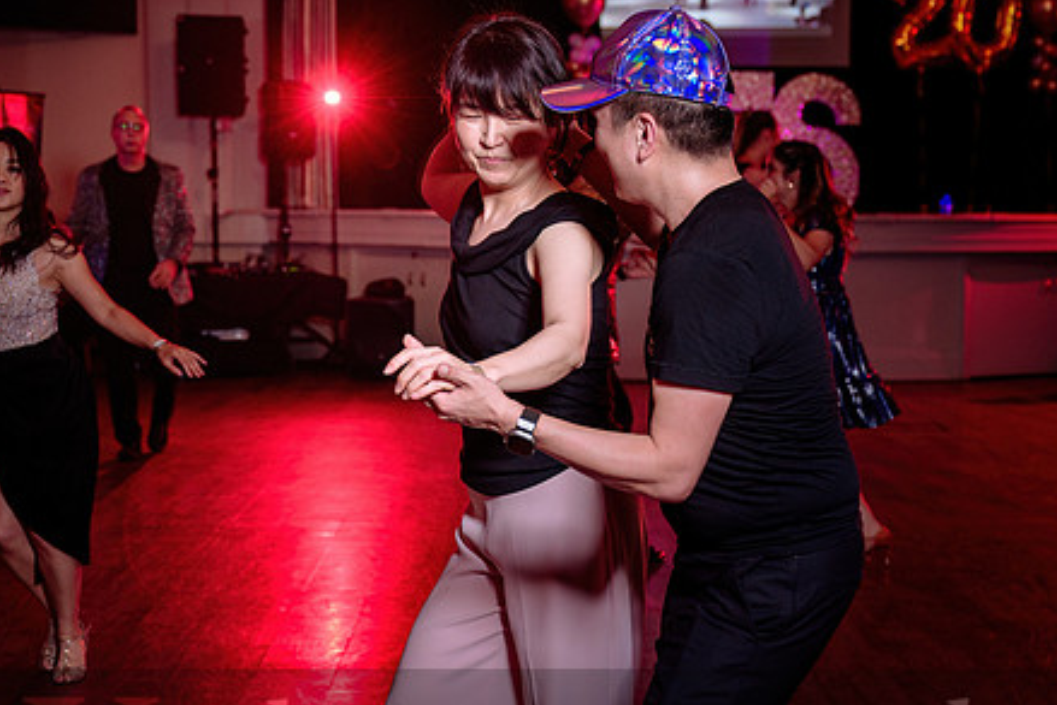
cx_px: 631
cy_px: 393
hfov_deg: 31.8
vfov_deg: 21.6
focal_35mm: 63
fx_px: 1850
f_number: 3.5
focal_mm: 45
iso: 800
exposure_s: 1/60
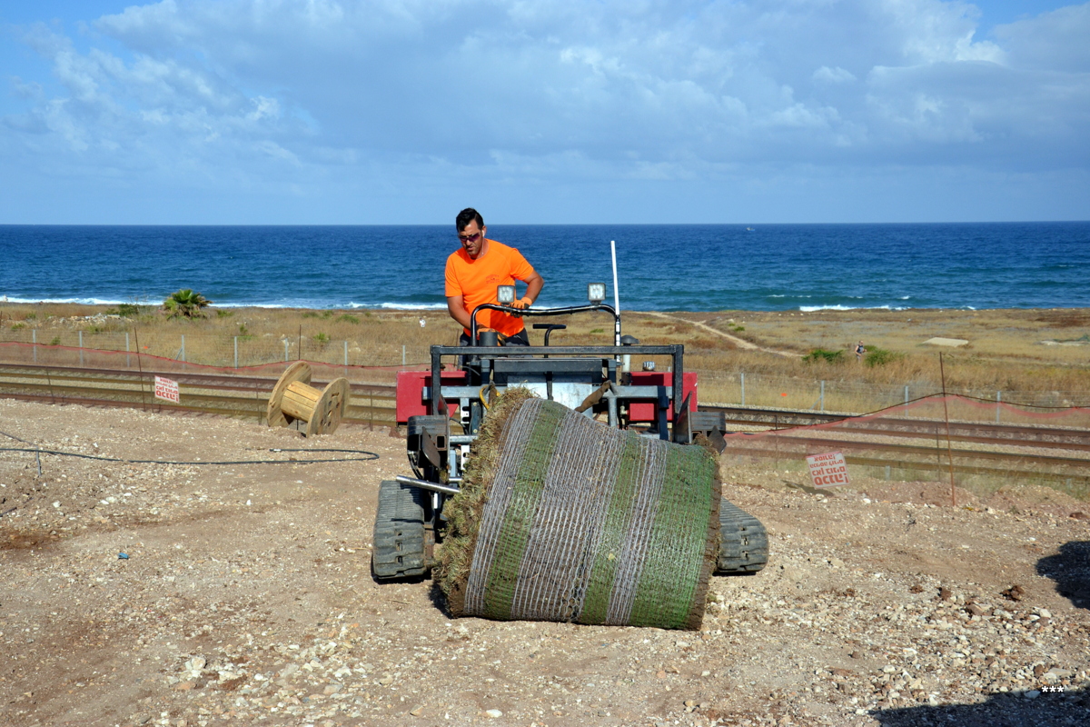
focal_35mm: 42
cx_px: 545
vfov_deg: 31.9
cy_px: 364
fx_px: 1272
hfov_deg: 46.4
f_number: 6.3
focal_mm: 28
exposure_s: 1/1600
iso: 400
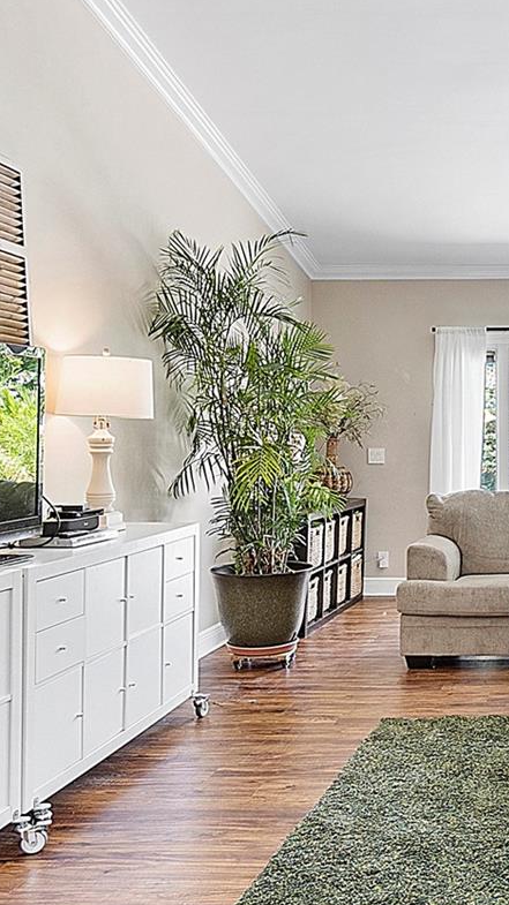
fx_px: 985
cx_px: 609
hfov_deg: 25.9
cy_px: 429
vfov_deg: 49.4
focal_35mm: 41
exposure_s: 1/20
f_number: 9
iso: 200
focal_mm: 10
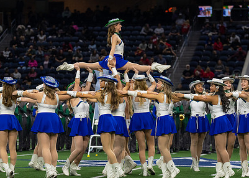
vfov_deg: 7.7
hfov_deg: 10.8
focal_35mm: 186
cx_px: 118
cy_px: 105
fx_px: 1315
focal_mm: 112
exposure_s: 1/1000
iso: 1600
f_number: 2.8
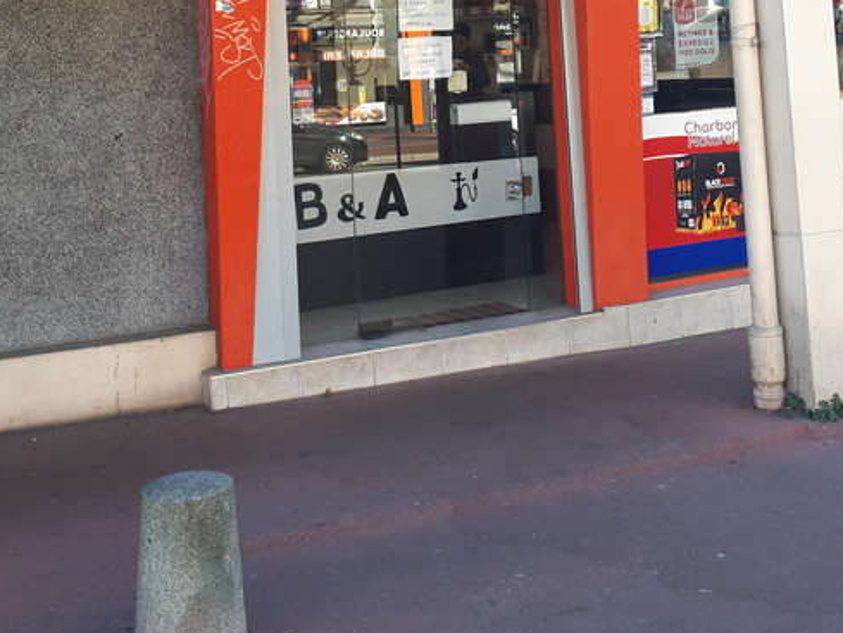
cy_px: 22
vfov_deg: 26.3
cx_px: 519
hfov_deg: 36.0
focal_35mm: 53
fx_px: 1291
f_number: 1.9
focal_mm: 3.6
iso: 40
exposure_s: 1/148
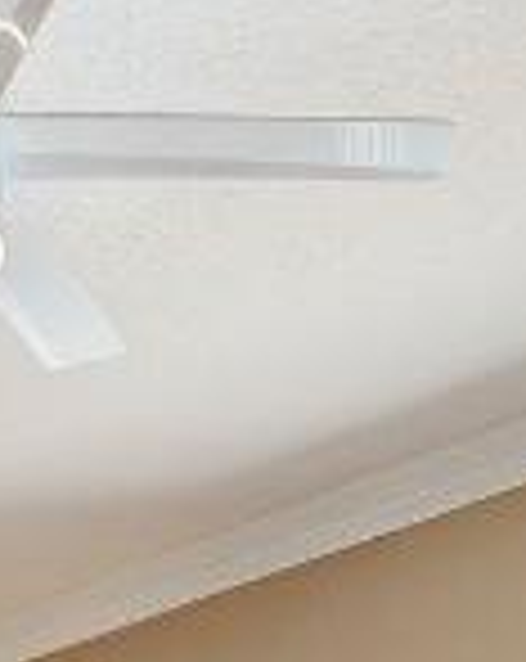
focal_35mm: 118
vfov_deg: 13.6
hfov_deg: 13.0
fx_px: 2303
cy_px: 1387
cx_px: 162
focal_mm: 16
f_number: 5.6
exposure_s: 1/10
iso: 100
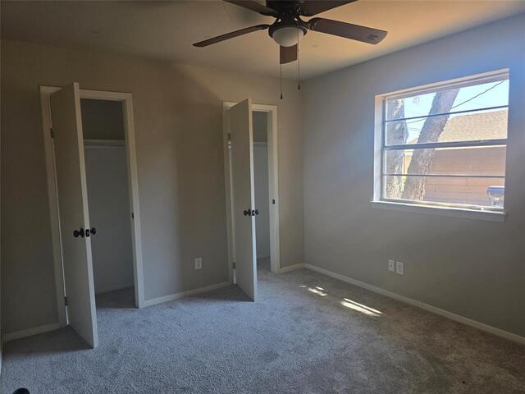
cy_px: 197
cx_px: 262
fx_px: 349
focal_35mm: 23
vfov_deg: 58.9
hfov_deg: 73.9
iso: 80
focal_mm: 6.3
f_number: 1.7
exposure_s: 1/180
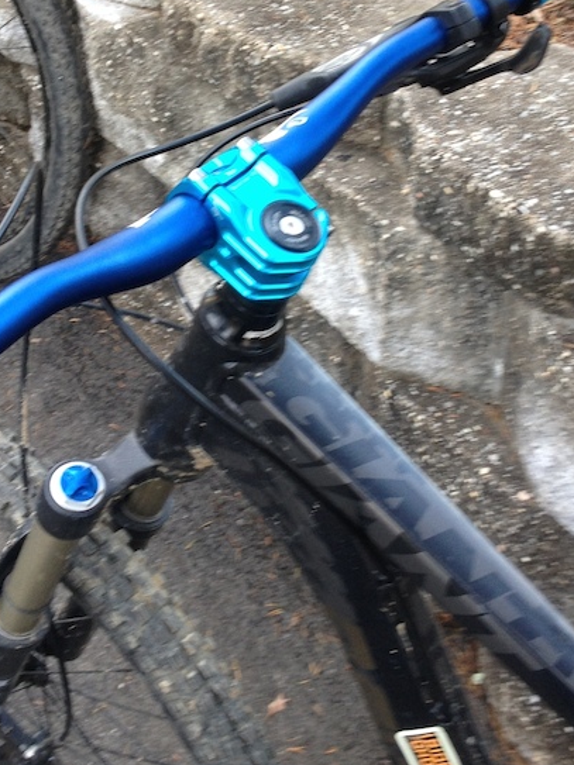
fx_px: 1460
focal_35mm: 66
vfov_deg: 29.1
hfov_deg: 22.2
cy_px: 220
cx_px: 286
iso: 50
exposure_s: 1/60
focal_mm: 4.28
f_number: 2.4
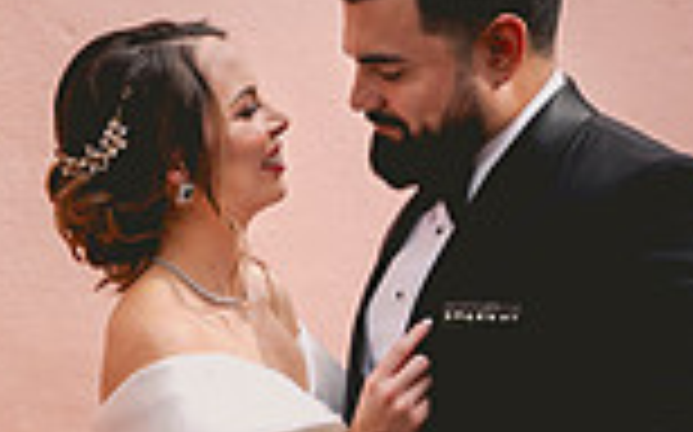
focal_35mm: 134
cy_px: 763
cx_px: -303
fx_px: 2529
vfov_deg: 9.3
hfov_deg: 14.7
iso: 64
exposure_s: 1/800
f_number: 2.8
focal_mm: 32.5
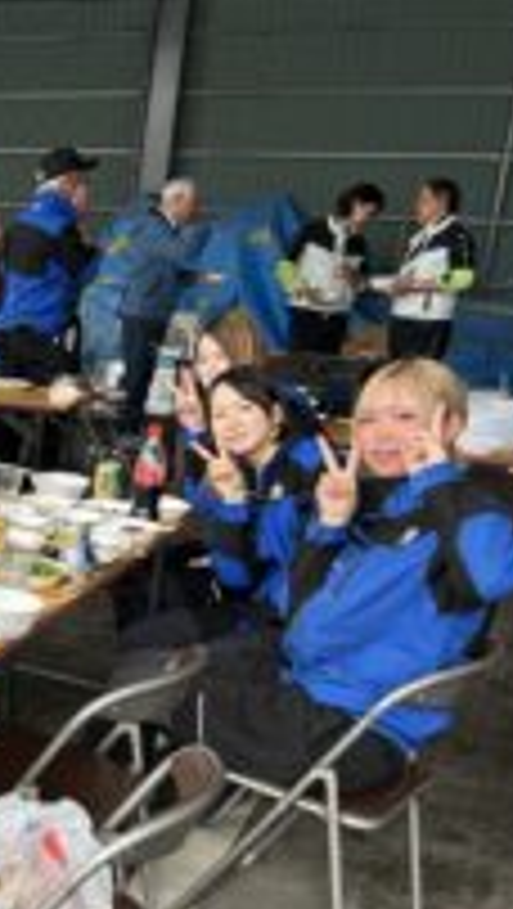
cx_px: -216
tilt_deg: -16.3
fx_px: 1182
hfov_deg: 21.3
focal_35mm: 49
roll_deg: -1.6
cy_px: 587
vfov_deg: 41.6
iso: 50
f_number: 1.5
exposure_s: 1/326
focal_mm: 5.7
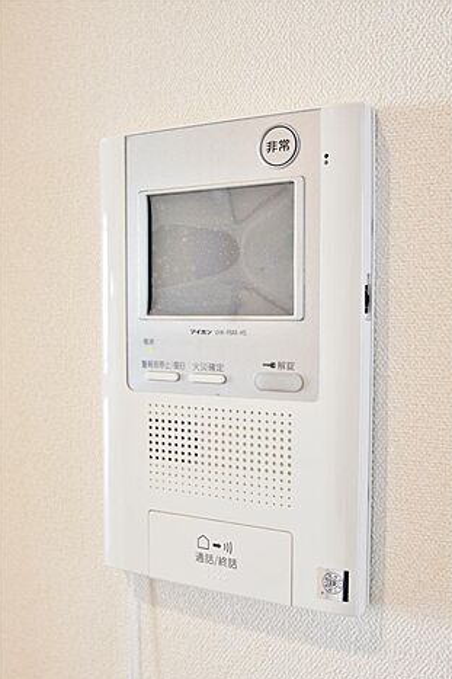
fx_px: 697
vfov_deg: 51.9
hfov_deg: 35.9
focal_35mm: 37
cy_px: 347
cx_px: 230
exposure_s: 1/40
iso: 250
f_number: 4.5
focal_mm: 24
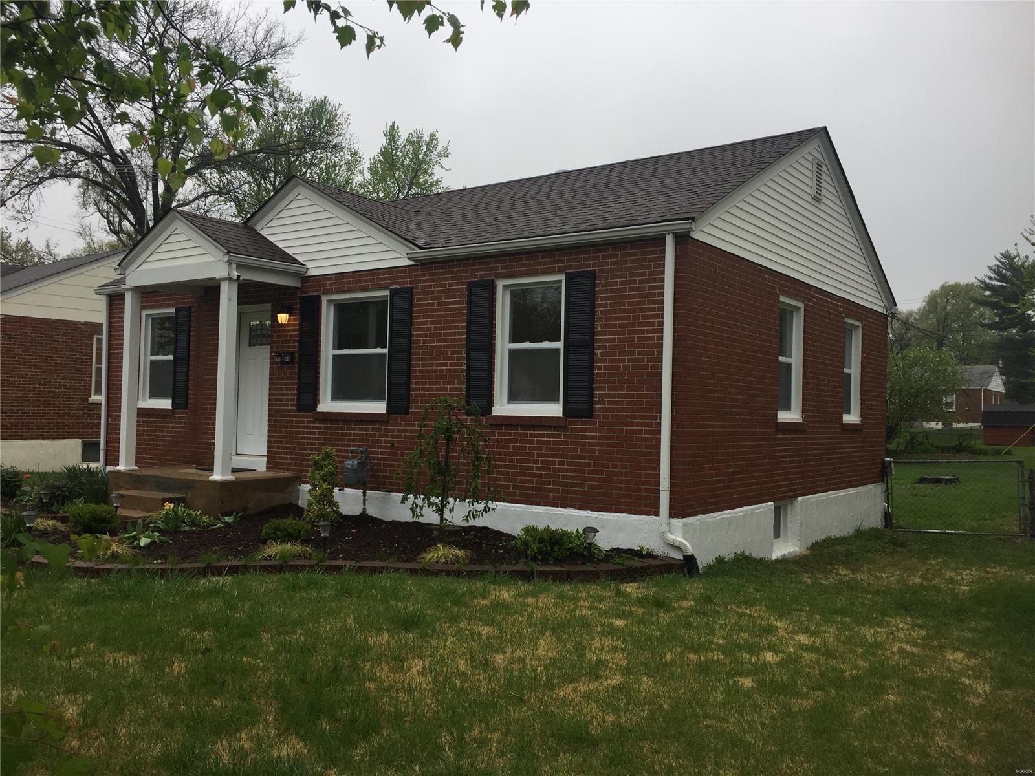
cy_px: 388
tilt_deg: +1.6
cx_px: 518
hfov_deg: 61.7
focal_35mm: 29
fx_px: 867
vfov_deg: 48.2
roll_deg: -1.7
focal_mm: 4.15
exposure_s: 1/542
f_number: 2.2
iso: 32
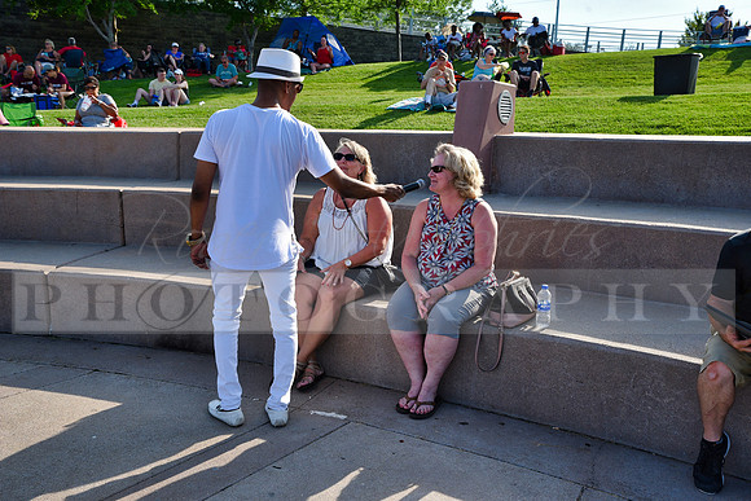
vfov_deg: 41.1
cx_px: 376
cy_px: 250
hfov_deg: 58.7
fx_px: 668
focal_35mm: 32
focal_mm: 32
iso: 200
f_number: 8
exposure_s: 1/250
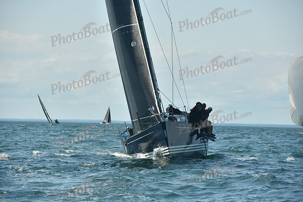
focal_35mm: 200
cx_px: 152
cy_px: 101
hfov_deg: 10.3
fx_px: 1684
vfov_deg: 6.9
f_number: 8
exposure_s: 1/640
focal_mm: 200
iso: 320
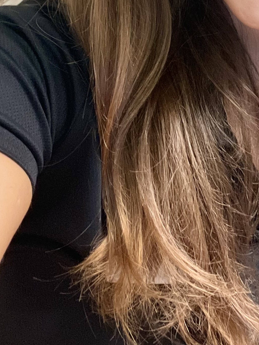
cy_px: -7
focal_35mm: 68
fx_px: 678
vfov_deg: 26.8
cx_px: 239
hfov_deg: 21.1
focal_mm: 2.71
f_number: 2.2
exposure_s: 1/33
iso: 320
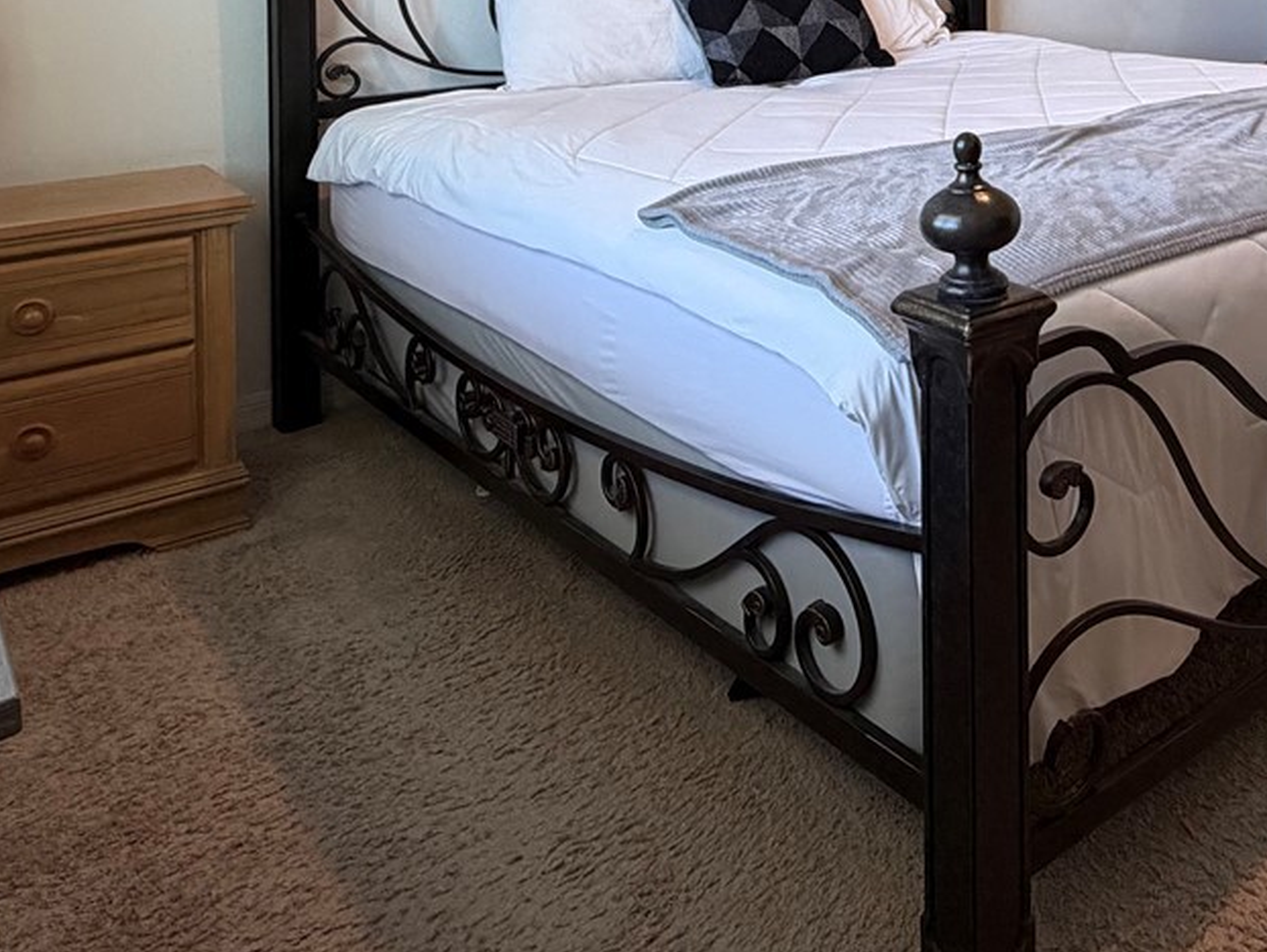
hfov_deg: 48.3
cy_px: -69
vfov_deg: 34.7
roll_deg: +0.8
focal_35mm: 36
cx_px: 1023
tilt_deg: -1.3
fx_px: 1318
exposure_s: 1/60
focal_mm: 2.22
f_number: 2.2
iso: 160
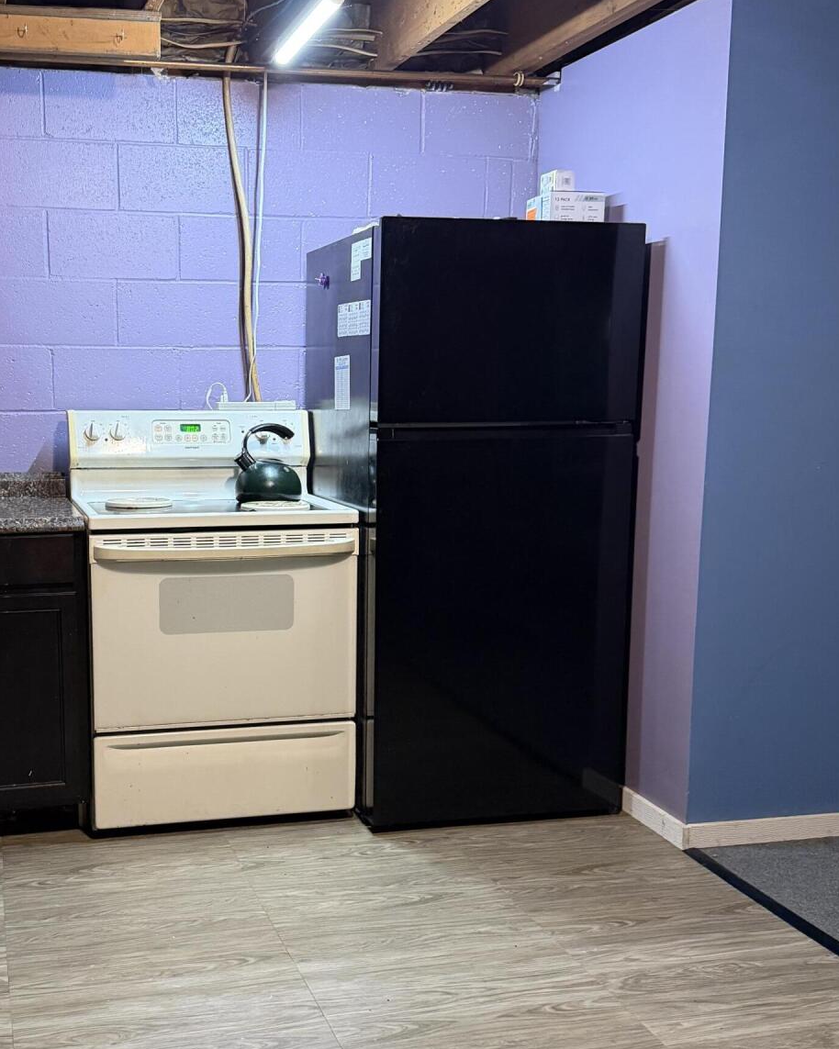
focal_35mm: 41
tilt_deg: -9.6
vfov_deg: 44.7
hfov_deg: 36.1
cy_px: 606
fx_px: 1273
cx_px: 276
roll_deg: +1.2
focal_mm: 6.76
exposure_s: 1/60
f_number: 1.78
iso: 640
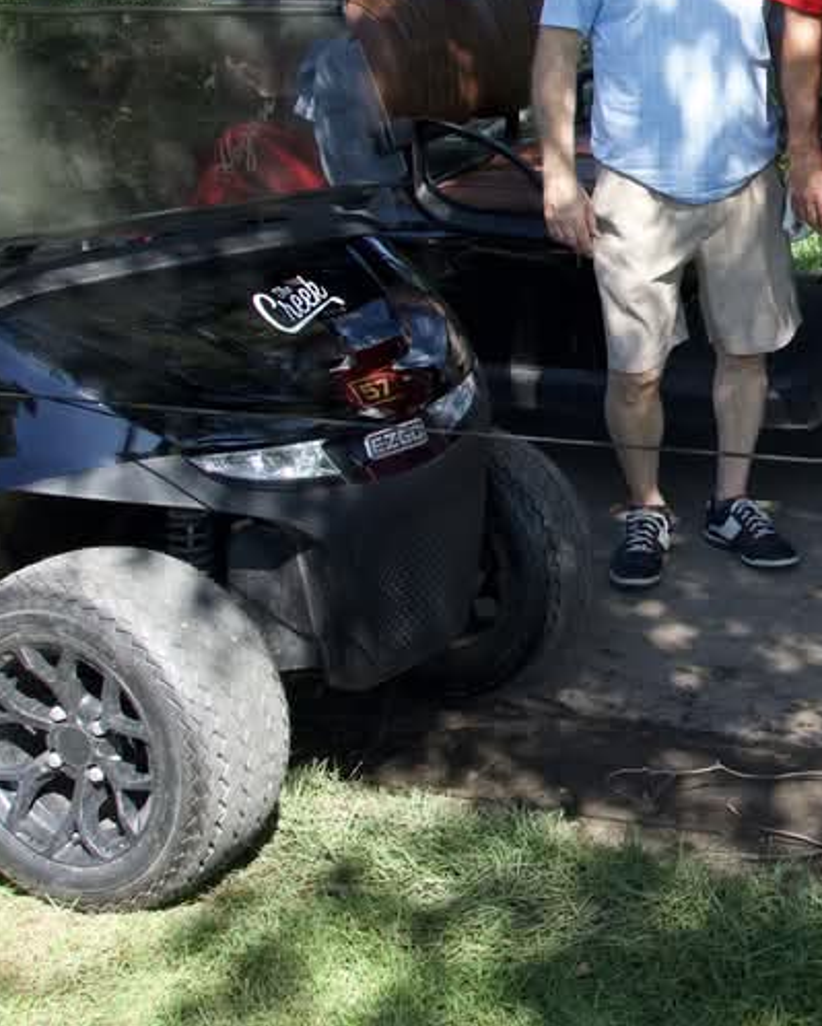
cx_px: 989
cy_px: 270
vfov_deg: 30.5
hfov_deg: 22.9
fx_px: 1853
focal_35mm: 61
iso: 1250
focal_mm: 18
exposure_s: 1/750
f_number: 8
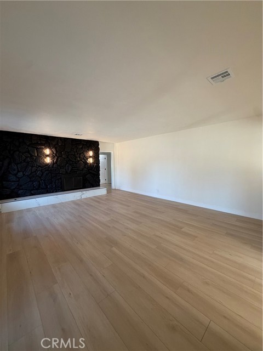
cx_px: 132
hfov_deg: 85.7
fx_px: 142
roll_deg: +0.9
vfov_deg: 102.1
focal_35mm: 14
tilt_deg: -5.0
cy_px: 176
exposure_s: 1/120
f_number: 2.2
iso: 250
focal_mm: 2.22
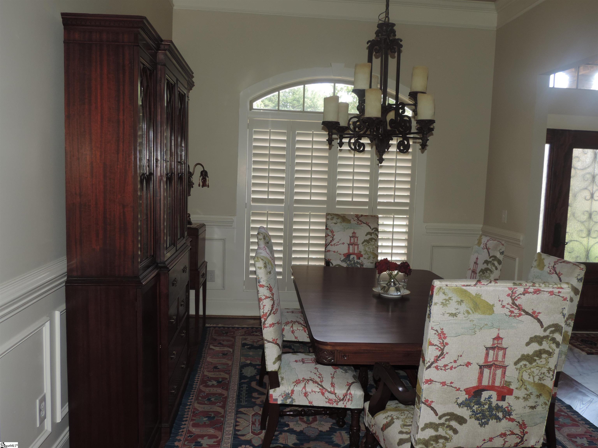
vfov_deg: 46.8
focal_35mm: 30
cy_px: 224
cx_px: 299
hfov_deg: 60.0
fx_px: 518
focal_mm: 5.3
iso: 80
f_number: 3.1
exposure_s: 1/60
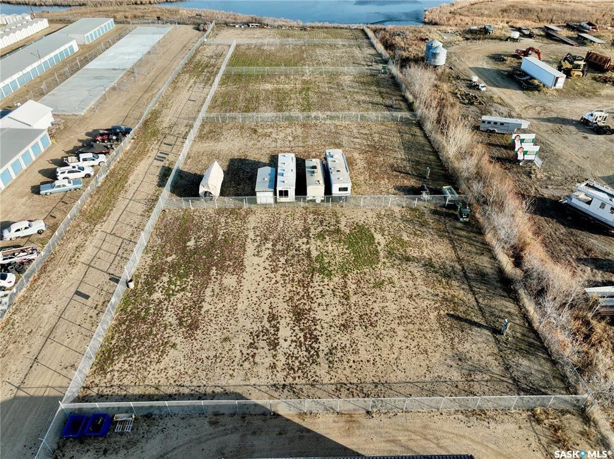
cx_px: 307
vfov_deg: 56.7
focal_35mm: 24
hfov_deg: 71.6
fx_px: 425
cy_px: 230
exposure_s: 1/1000
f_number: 2.8
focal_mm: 12.29
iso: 140
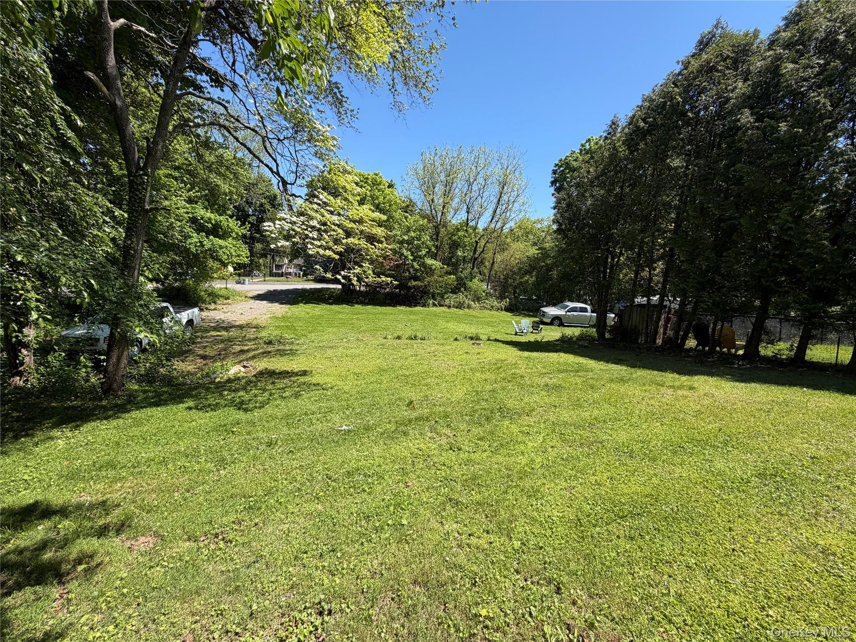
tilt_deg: -9.9
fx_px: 346
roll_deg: -4.4
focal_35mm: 14
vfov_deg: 85.7
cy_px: 321
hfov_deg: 102.1
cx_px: 428
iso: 40
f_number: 2.2
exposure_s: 1/751
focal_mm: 2.22
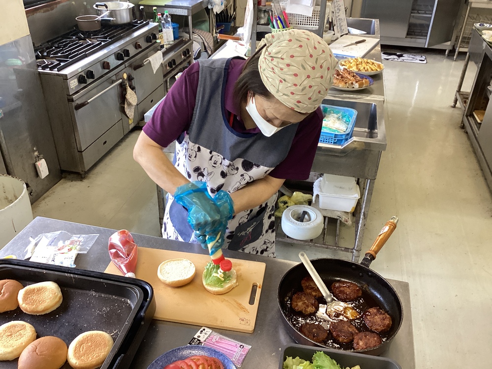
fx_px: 441
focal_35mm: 31
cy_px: 184
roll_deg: -2.1
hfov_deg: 58.4
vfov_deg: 45.4
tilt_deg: -31.8
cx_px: 246
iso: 160
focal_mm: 3.3
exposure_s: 1/60
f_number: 2.4
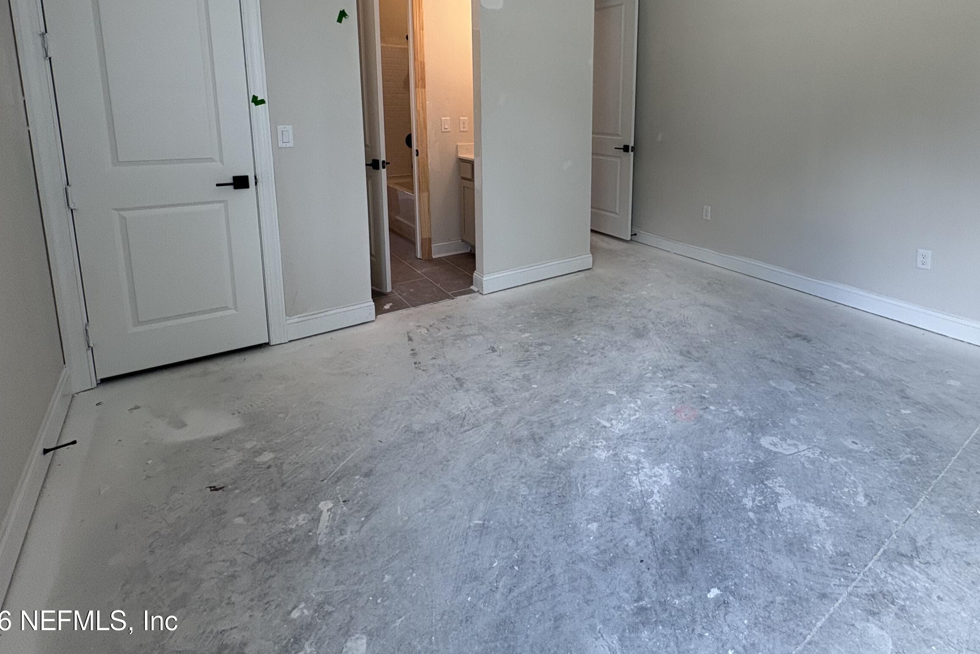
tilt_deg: -6.3
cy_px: 185
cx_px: 569
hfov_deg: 86.2
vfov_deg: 61.8
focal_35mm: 19
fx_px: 517
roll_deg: +1.8
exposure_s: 1/120
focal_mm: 2.22
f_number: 2.2
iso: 100
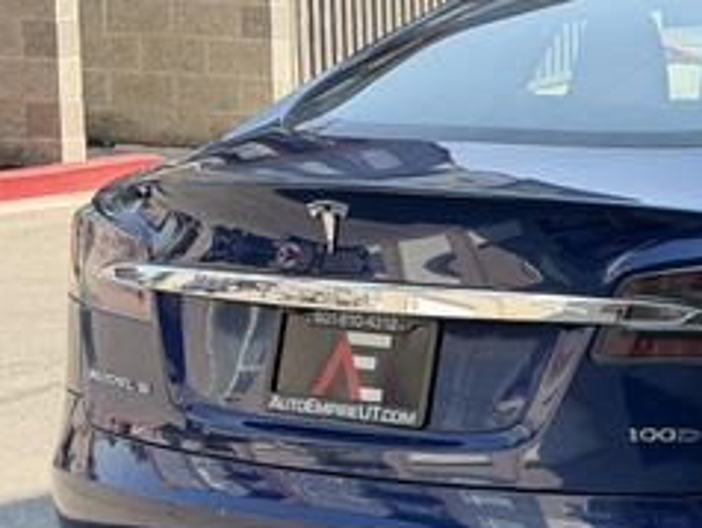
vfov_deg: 11.5
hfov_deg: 14.6
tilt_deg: -9.5
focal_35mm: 129
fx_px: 2619
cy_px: 283
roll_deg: -0.4
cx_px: 917
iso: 64
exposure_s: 1/837
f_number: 1.78
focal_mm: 6.76
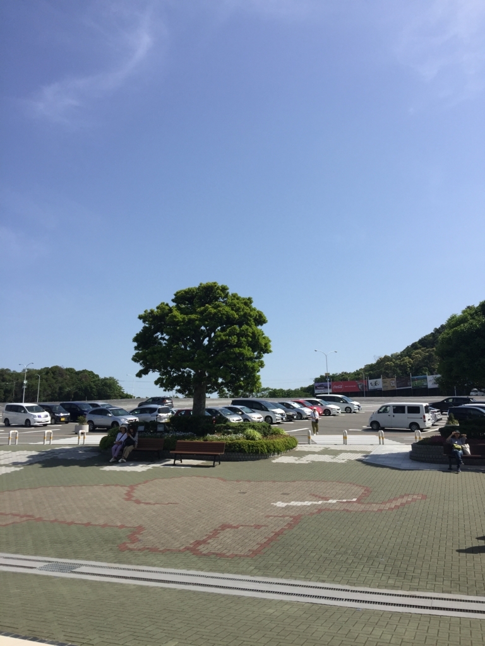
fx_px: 542
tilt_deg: +13.0
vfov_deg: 61.7
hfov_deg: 48.2
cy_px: 323
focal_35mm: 29
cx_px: 242
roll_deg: +0.9
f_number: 2.2
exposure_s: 1/2326
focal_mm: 4.15
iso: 32
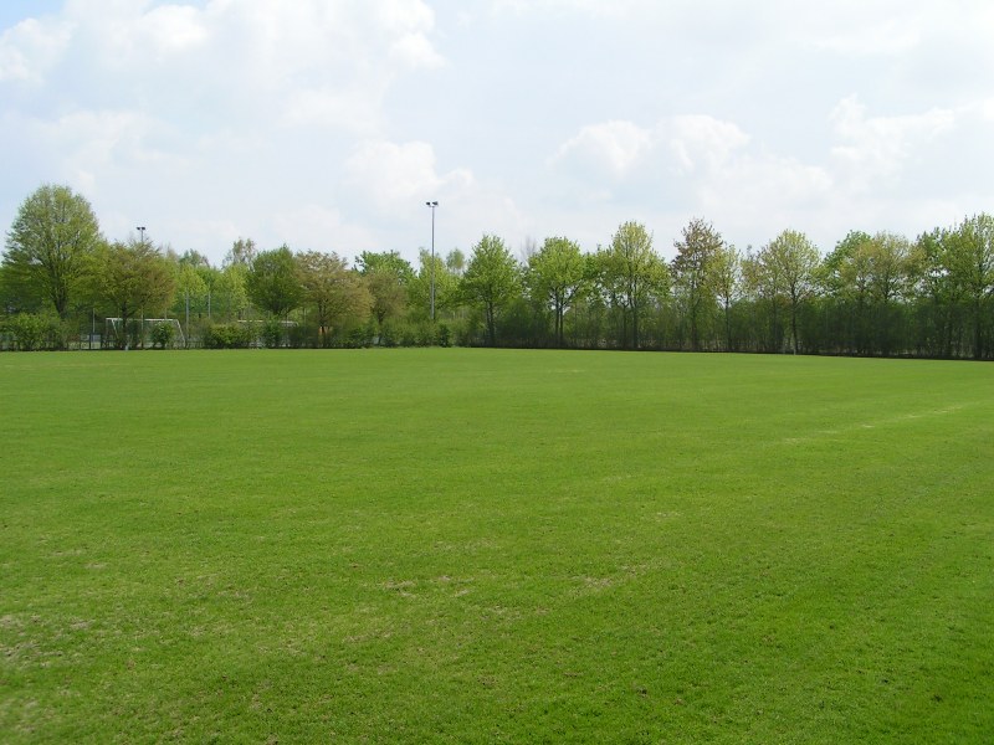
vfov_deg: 37.7
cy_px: 372
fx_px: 1091
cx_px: 497
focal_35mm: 38
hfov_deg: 49.0
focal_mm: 5.8
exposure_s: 1/400
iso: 50
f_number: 5.6
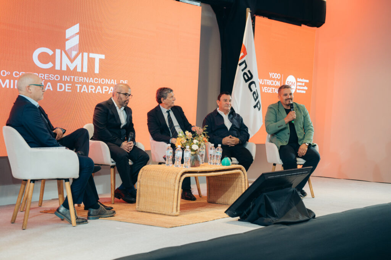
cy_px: 130
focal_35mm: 69
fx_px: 749
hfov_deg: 29.3
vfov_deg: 19.7
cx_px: 196
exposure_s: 1/125
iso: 1000
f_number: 3.2
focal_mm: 69
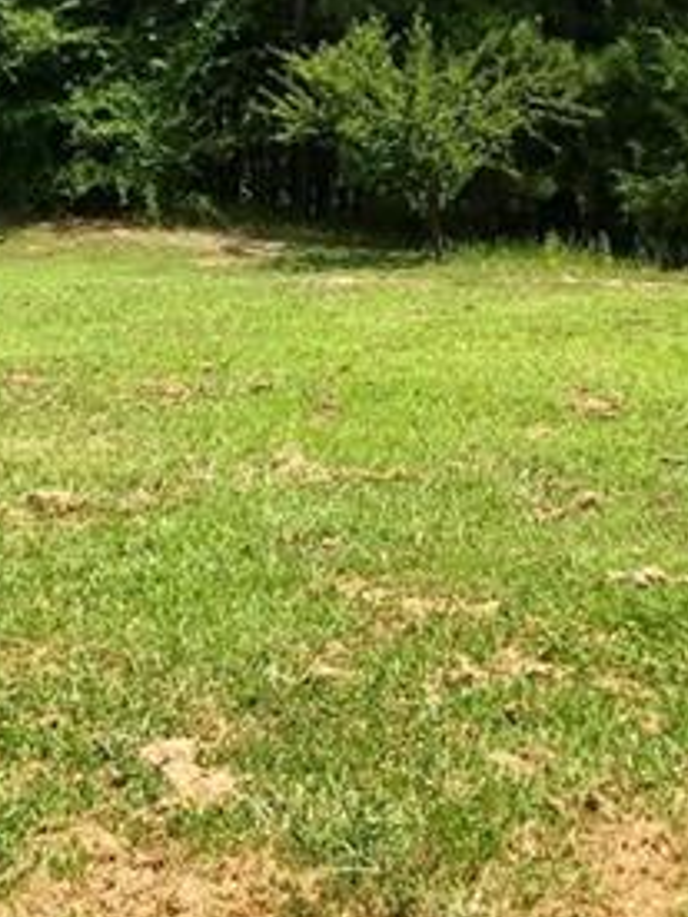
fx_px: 2067
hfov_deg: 18.8
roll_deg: +1.3
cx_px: 482
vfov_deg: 24.9
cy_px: 332
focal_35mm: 78
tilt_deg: -7.5
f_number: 1.8
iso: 20
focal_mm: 3.99
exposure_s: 1/2128
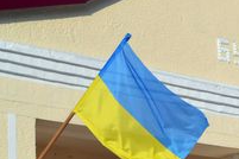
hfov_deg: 12.8
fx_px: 1009
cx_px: 356
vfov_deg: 8.9
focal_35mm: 152
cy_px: 195
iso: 100
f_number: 8
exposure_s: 1/320
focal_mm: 34
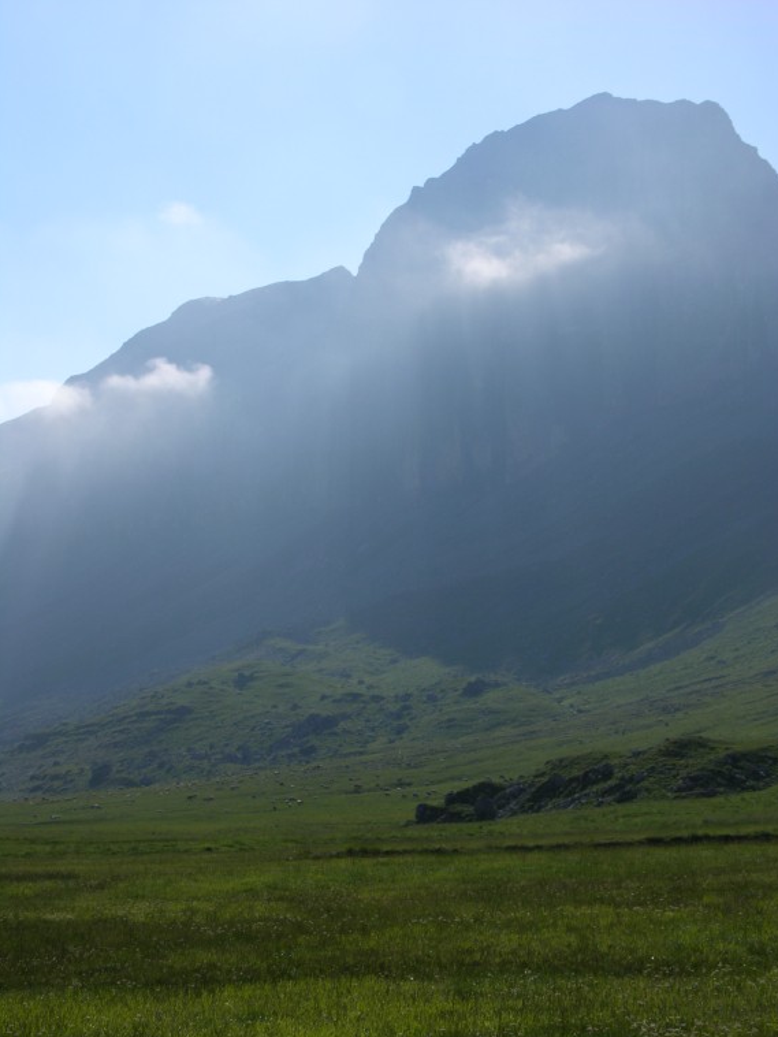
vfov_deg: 24.7
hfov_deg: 18.7
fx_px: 2366
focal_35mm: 79
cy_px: 524
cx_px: 391
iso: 50
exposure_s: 1/433
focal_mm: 19.9
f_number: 6.8
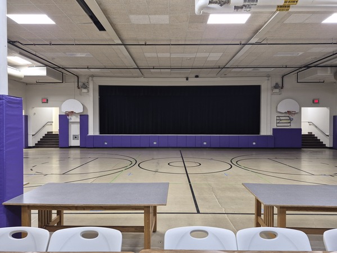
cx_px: 168
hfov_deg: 73.9
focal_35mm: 23
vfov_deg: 58.9
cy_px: 126
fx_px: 224
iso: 100
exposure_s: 1/30
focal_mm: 5.4
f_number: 1.8
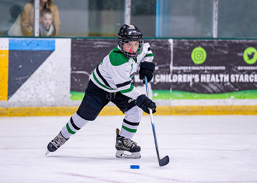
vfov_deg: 5.4
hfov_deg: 7.6
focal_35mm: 265
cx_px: 107
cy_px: 81
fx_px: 1933
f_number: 2.8
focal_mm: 191
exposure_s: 1/1250
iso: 2500
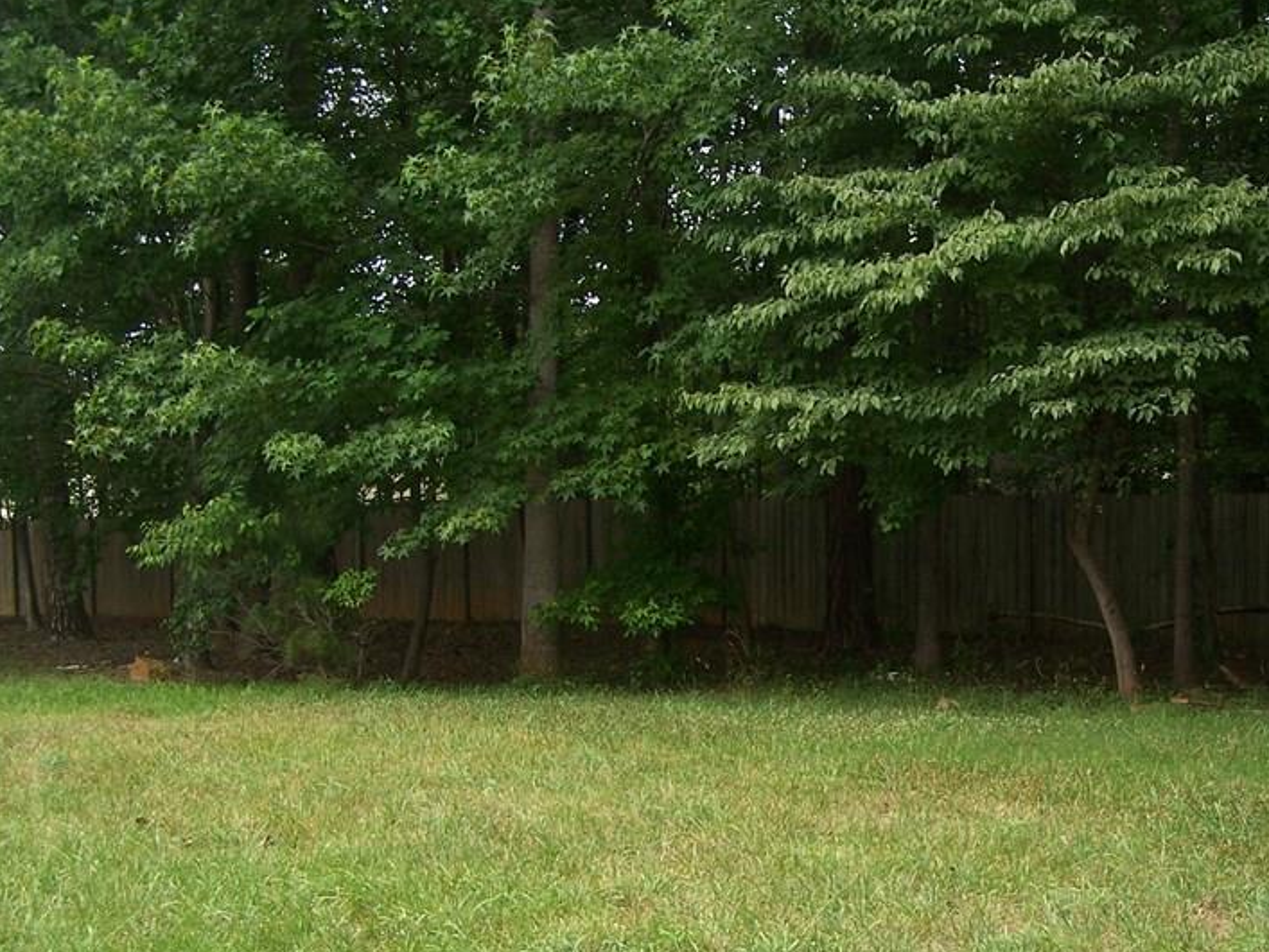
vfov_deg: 26.3
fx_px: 2017
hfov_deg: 34.5
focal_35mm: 55
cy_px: 674
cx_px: 872
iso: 80
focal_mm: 6.3
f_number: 2.8
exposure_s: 1/250
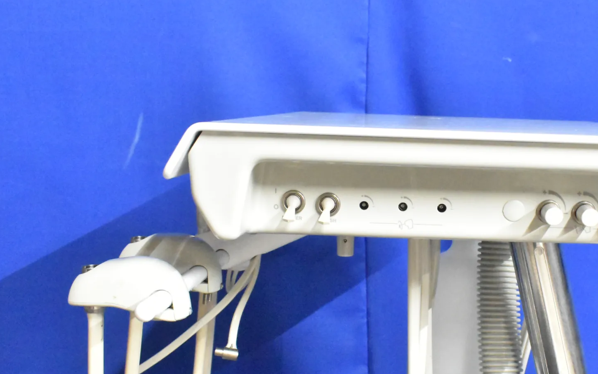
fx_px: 880
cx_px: 440
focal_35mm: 54
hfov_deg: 36.7
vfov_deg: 23.9
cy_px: 246
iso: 12800
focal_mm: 20
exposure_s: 1/60
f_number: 8
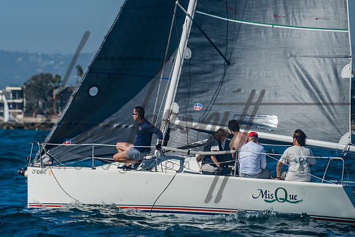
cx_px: 90
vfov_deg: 3.9
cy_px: 140
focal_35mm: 353
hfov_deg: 5.8
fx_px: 3481
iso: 160
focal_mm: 200
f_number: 6.3
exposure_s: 1/640
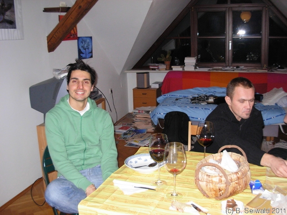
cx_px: 144
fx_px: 315
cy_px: 108
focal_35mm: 38
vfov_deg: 37.7
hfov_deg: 49.0
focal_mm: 6.3
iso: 224
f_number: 2.9
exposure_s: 1/90.5
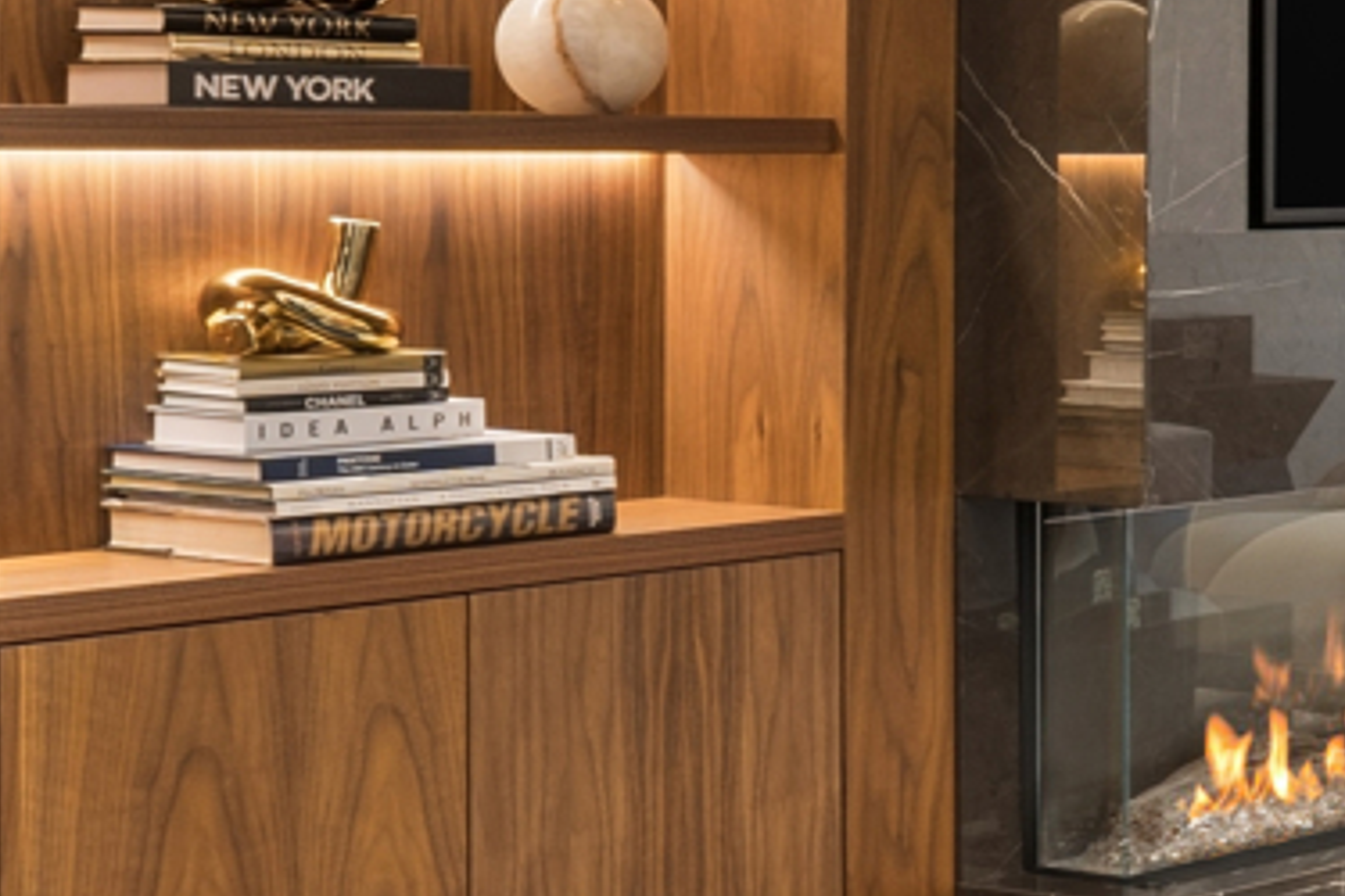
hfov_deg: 16.7
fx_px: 3250
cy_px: 111
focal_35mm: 87
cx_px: 2787
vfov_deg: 15.5
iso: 100
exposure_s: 1/6
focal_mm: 17
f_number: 8
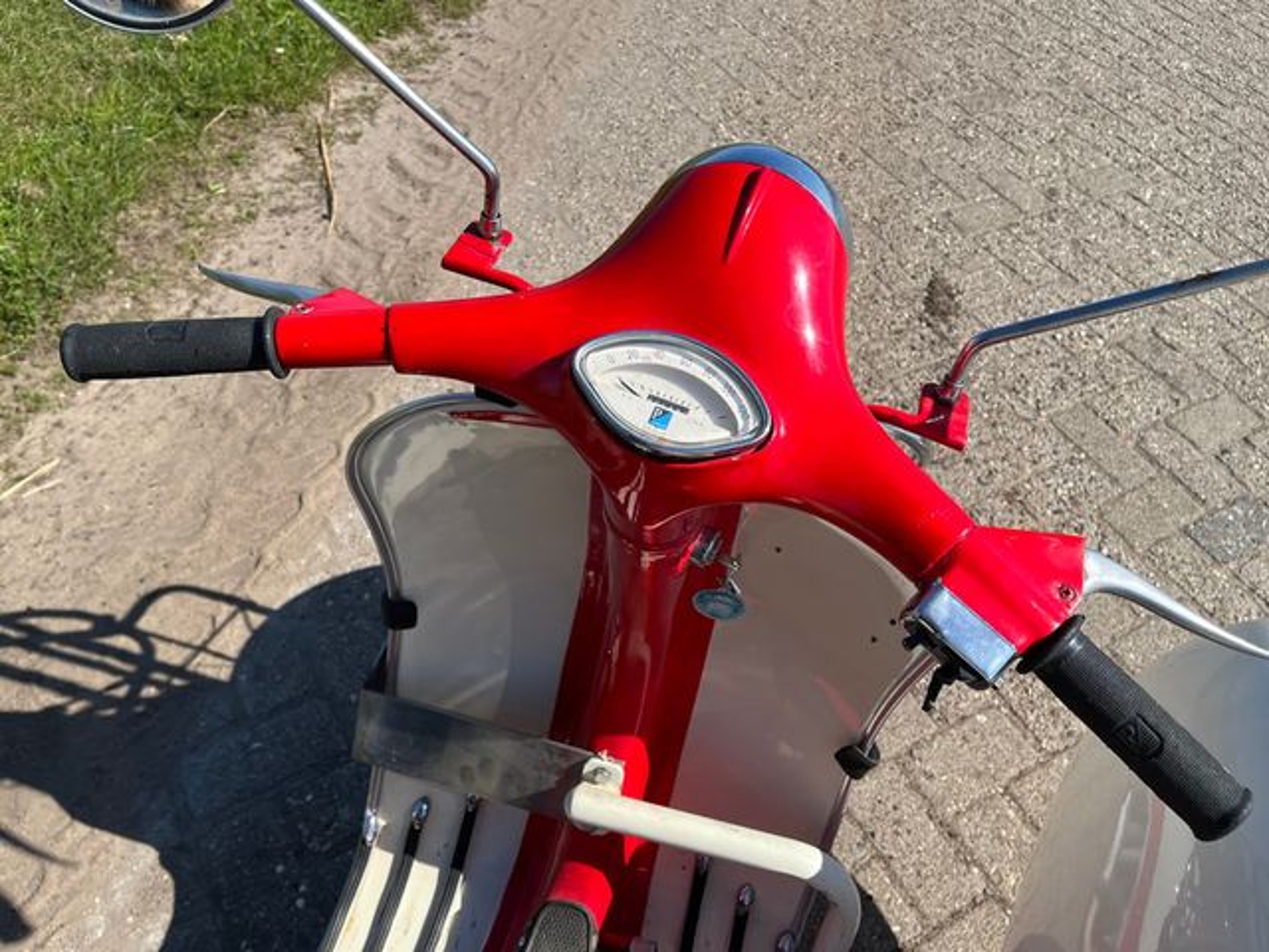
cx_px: 634
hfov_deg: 67.3
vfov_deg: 53.1
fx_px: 953
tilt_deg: -48.7
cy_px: 476
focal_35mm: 26
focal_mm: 5.1
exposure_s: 1/2571
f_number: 1.6
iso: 50
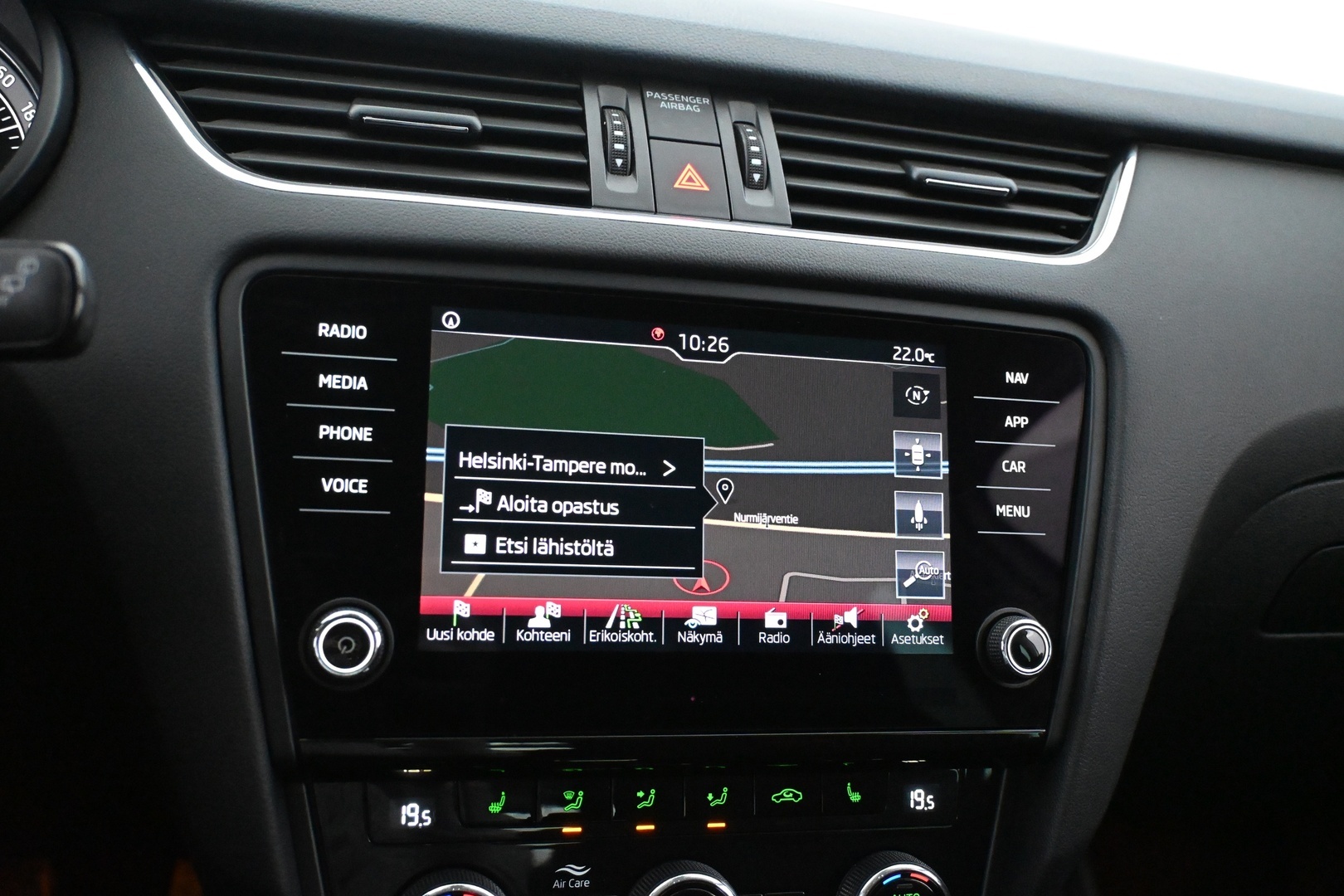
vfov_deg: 40.0
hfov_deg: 57.2
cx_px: 672
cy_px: 448
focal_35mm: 33
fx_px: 1232
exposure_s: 1/60
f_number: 4
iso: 9000
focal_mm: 22
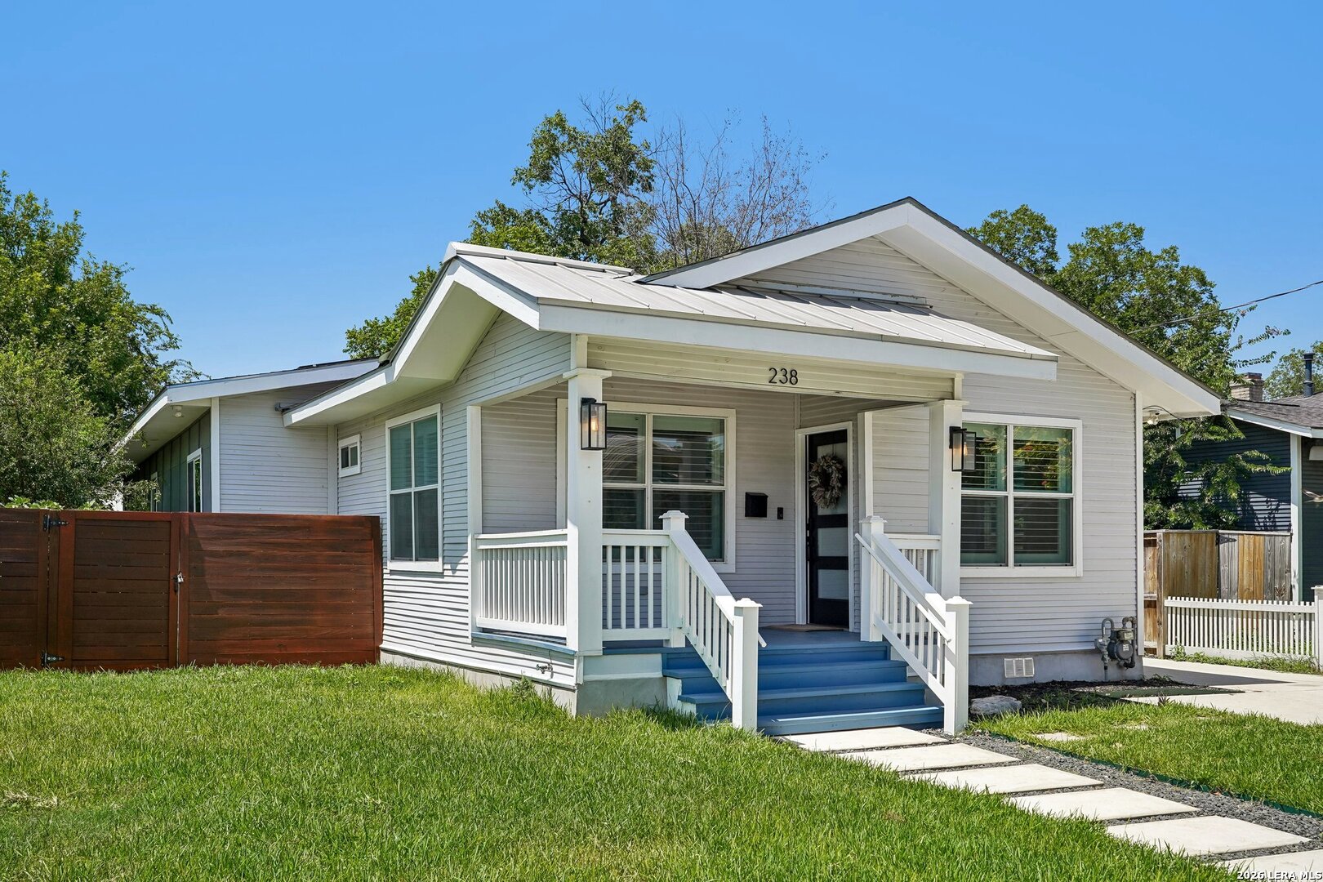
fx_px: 1213
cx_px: 662
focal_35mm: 33
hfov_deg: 57.2
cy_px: 441
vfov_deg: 40.0
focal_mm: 33
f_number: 8
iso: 100
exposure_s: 1/320
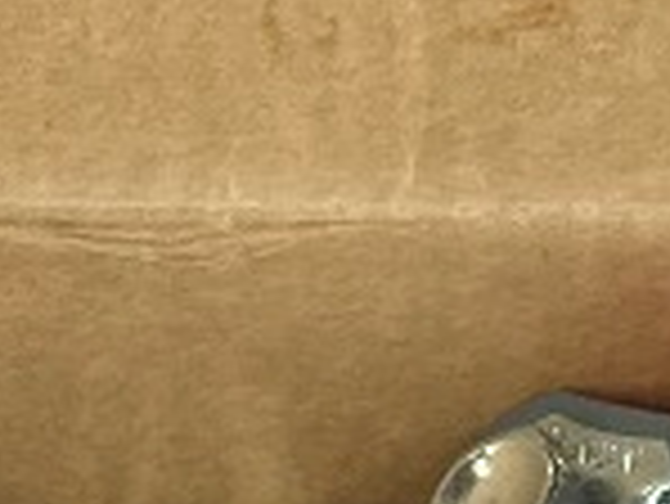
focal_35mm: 179
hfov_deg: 10.0
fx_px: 3467
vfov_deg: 7.9
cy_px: 1030
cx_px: -818
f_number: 1.6
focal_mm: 5.1
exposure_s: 1/100
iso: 100
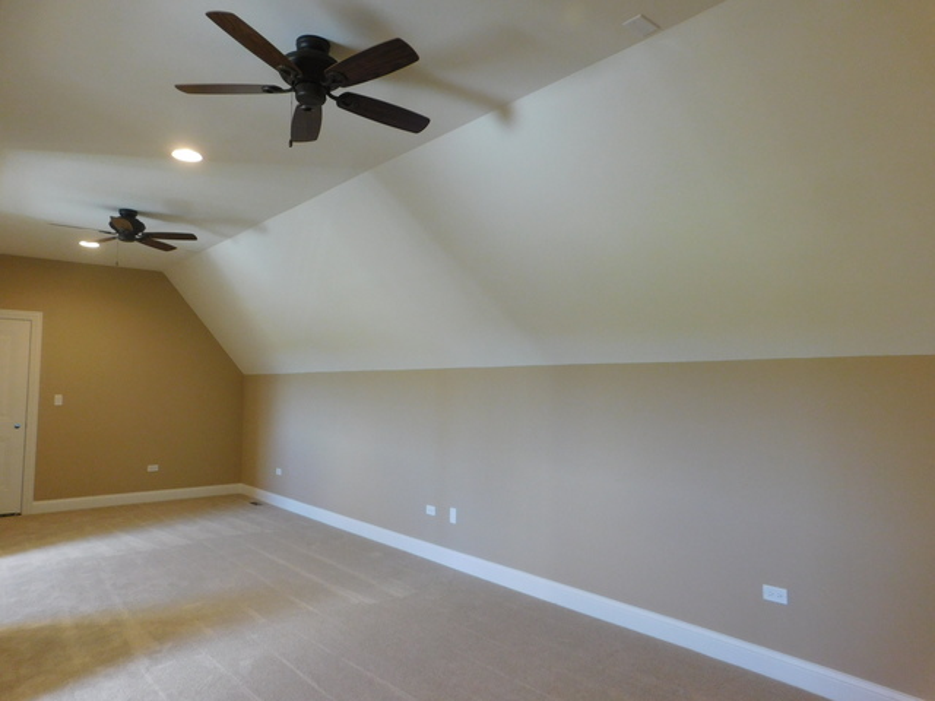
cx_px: 468
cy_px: 350
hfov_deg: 73.9
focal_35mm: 23
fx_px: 621
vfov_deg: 58.9
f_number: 3
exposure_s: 1/30
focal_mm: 4
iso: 250
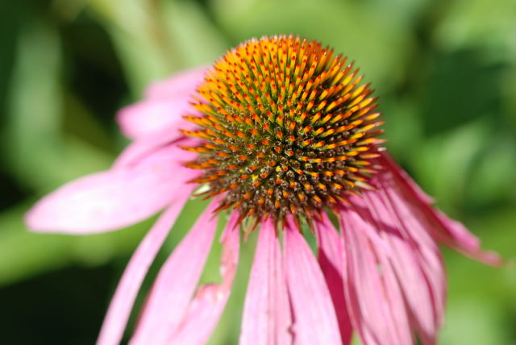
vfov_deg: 15.2
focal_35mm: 90
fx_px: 1291
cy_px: 172
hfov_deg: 22.6
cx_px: 258
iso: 200
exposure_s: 1/400
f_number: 5
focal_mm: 60
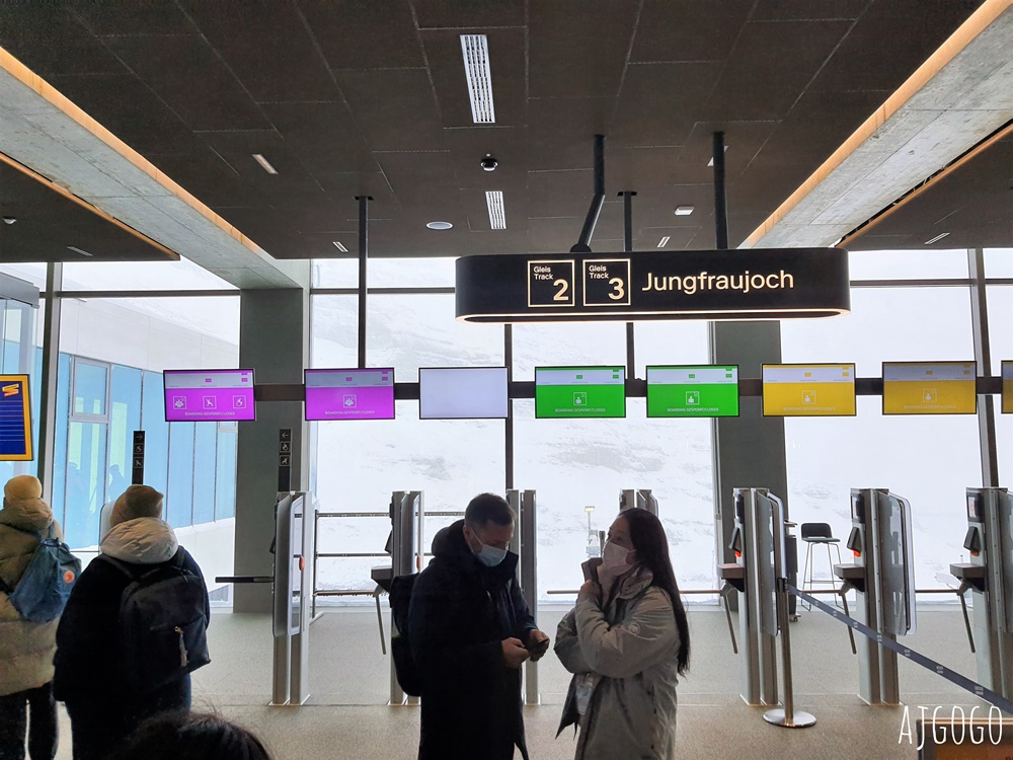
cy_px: 380
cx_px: 506
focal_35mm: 26
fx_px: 761
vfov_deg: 53.1
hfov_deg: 67.3
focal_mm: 4.32
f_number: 1.7
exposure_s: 1/412
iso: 50
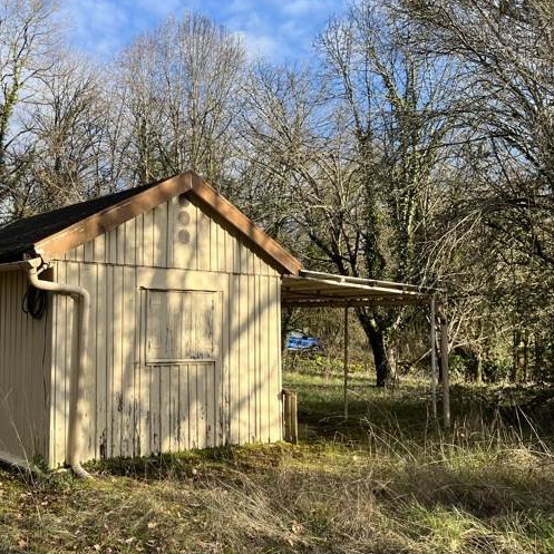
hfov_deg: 42.9
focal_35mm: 37
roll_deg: -0.4
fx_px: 670
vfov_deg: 44.9
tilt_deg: +4.4
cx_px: 114
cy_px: 290
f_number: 1.6
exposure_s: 1/1389
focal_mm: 5.1
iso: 50
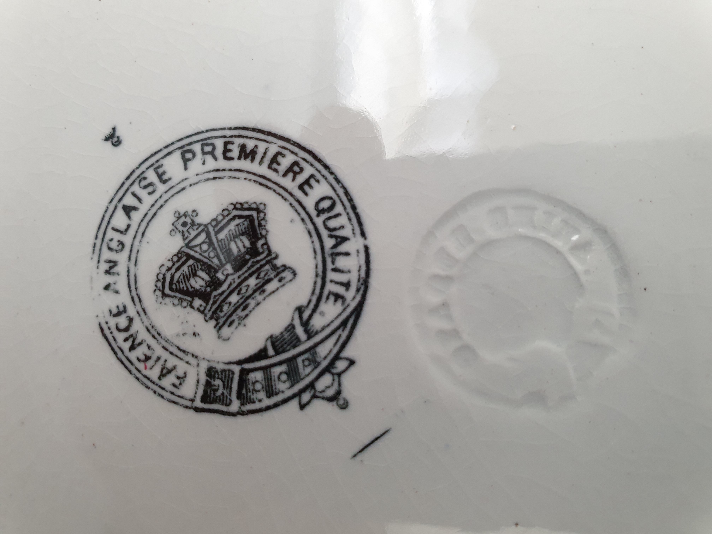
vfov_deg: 53.1
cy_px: 267
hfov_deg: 67.3
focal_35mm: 26
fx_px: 535
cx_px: 356
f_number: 2.4
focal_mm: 4.3
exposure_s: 1/50
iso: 250
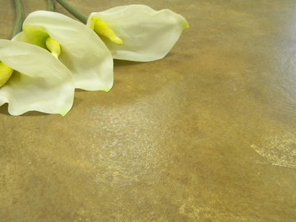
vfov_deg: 35.1
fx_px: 351
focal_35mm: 41
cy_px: 111
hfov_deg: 45.8
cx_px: 148
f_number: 3.8
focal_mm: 7.3
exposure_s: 1/28.5
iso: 400
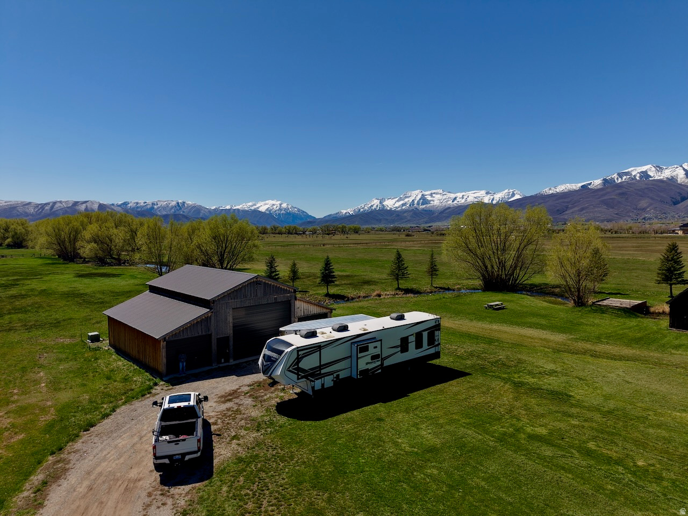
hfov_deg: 71.6
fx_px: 477
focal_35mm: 24
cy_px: 258
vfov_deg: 56.8
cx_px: 344
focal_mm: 8.67
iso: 120
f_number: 1.8
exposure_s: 1/800
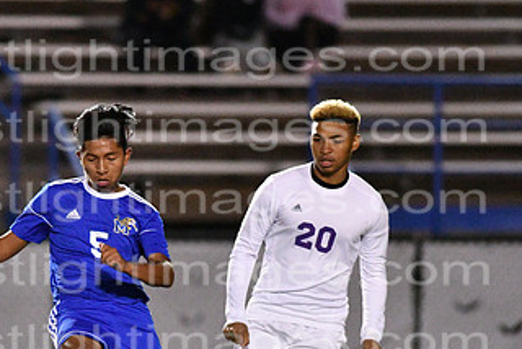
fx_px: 11828
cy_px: 309
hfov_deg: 2.5
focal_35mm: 815
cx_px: 122
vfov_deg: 1.7
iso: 10000
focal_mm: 300
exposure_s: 1/800
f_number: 3.2
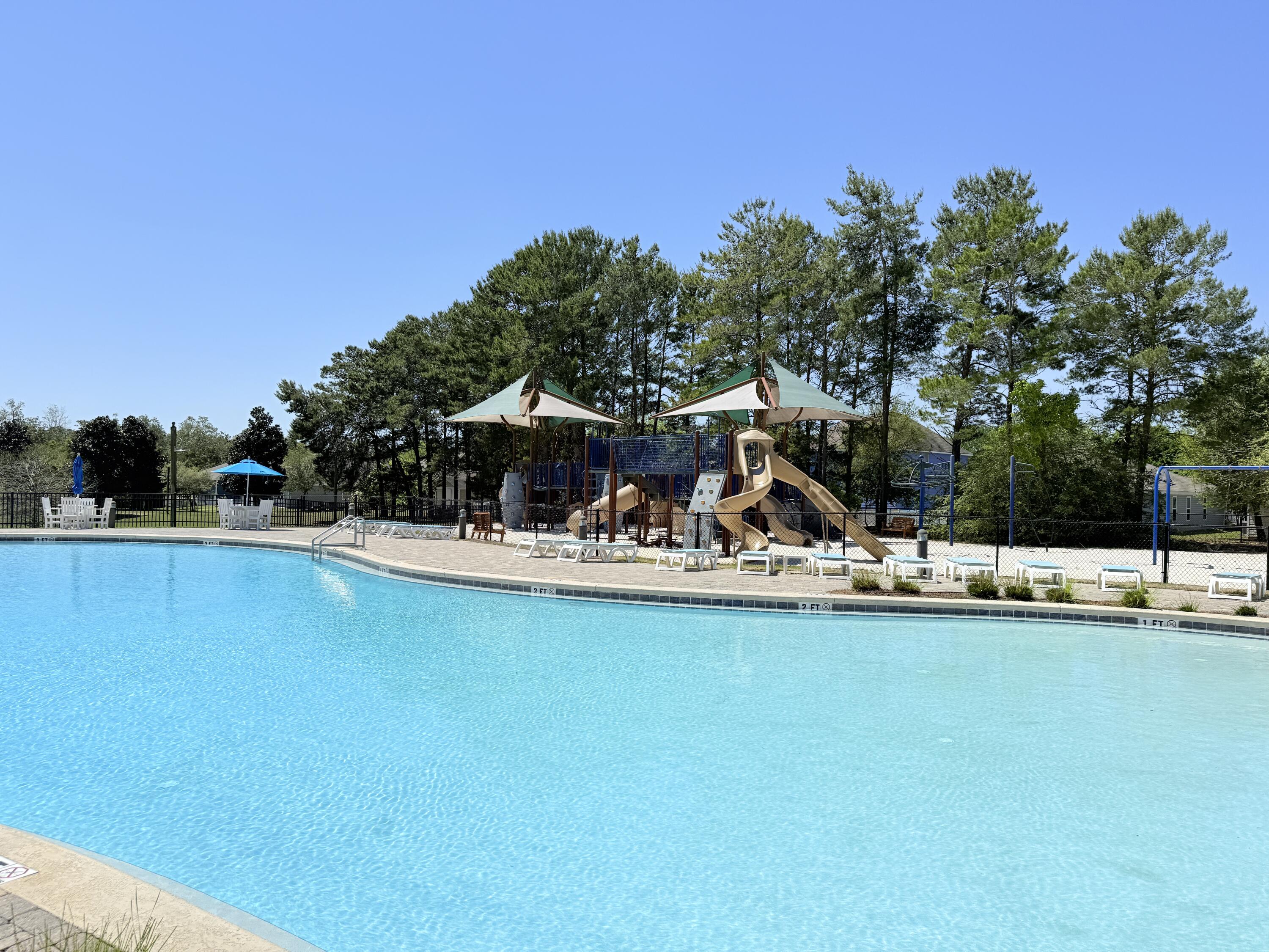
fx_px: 880
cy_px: 476
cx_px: 634
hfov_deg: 71.6
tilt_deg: -0.2
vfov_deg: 56.8
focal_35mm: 24
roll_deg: -1.4
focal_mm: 6.76
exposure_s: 1/10309
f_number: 1.78
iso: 80
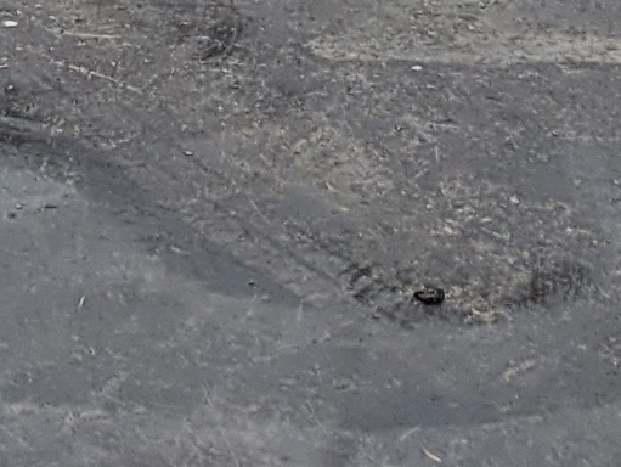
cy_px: -1306
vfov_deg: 6.2
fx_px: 3680
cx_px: -412
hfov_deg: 9.3
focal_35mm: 205
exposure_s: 1/1173
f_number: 1.8
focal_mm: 5.4
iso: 40
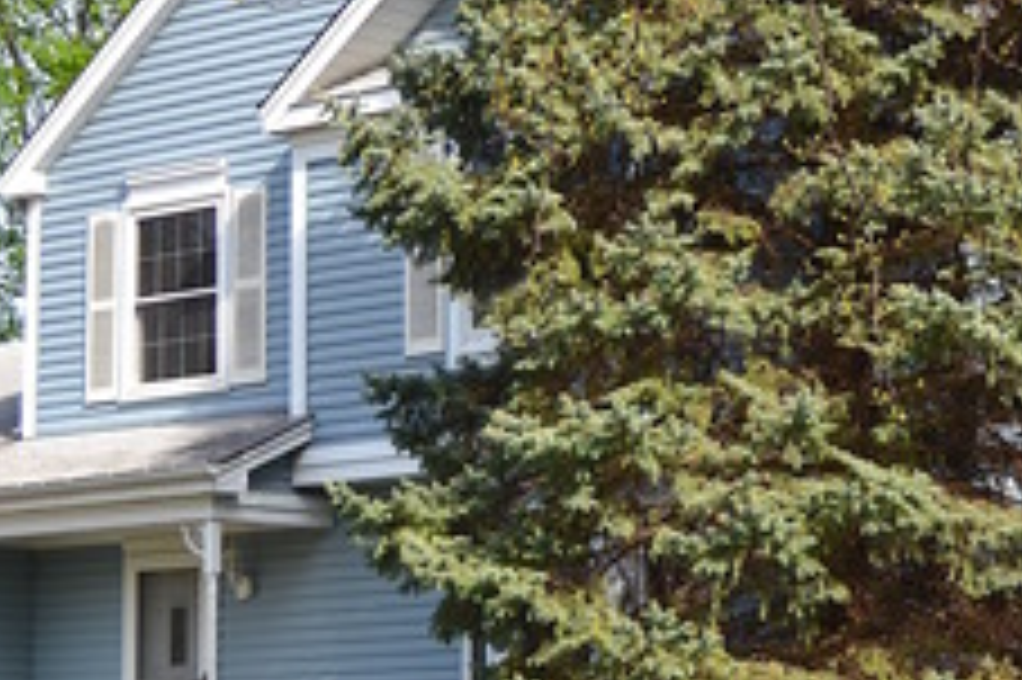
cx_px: 806
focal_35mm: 110
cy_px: 272
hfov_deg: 18.4
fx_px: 3120
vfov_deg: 12.4
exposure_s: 1/500
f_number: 4.2
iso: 100
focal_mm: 26
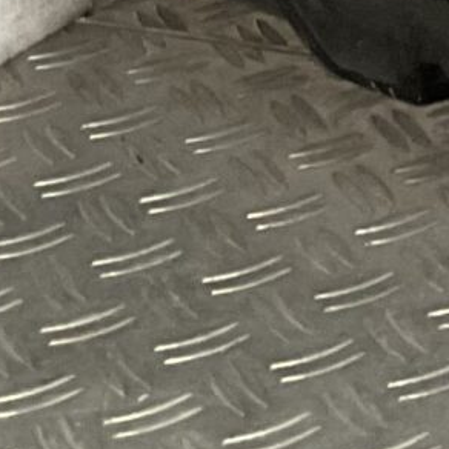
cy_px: -663
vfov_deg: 7.3
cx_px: 818
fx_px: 3302
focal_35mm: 225
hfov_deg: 7.5
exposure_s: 1/50
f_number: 1.8
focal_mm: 3
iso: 64
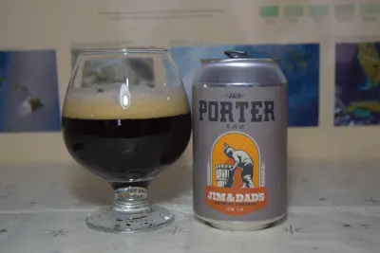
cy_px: 126
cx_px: 190
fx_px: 554
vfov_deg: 25.8
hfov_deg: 37.8
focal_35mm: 52
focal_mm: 35
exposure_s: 1/125
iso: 400
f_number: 4.5
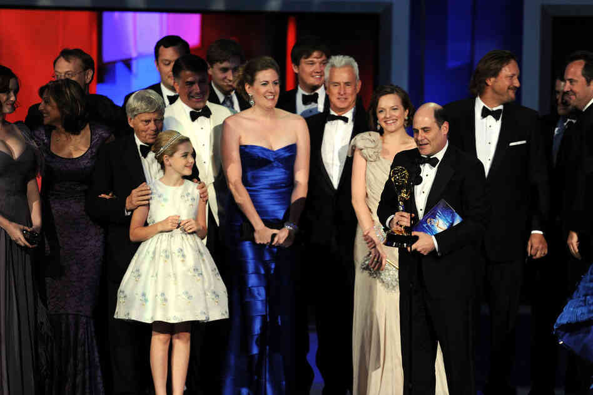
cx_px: 296
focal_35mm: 600
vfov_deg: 2.3
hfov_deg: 3.4
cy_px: 198
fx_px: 9878
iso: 2500
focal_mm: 600
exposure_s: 1/320
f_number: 4
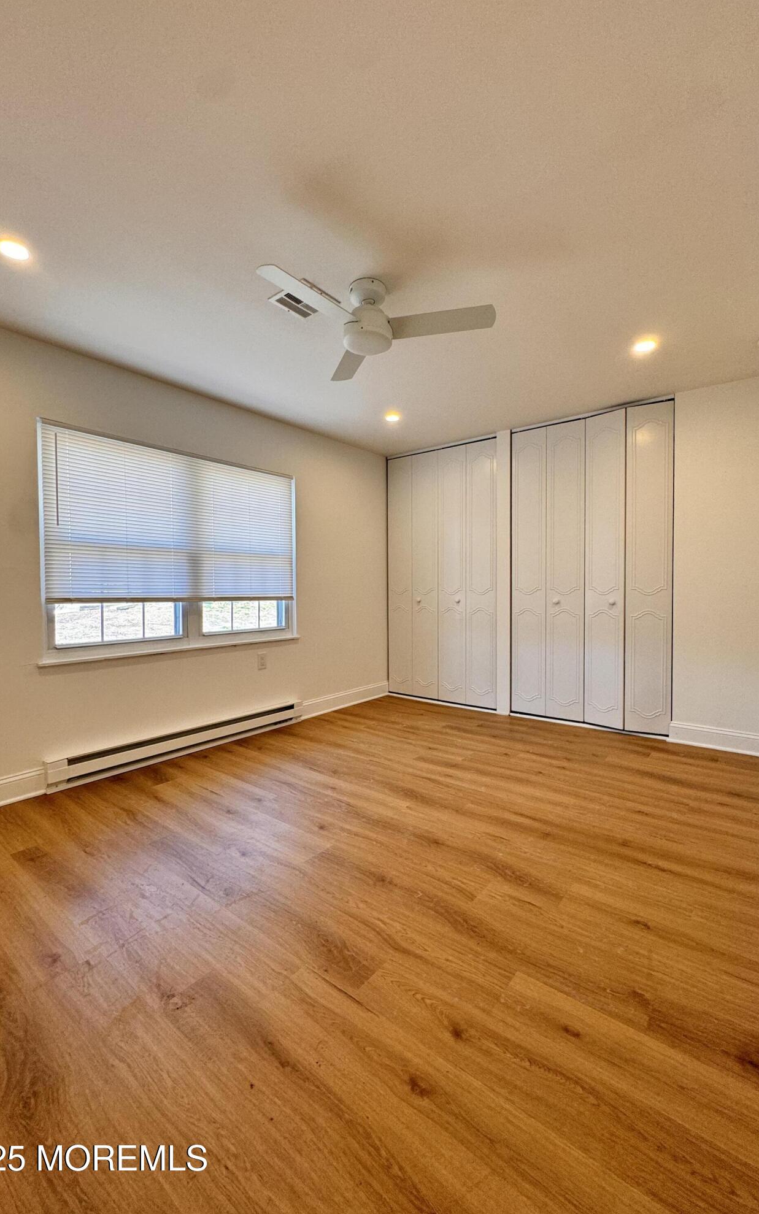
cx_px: 381
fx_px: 496
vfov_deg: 101.5
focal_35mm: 15
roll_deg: +1.0
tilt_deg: -2.5
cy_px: 601
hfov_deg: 74.8
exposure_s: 1/120
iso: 125
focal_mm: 2.22
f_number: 2.2
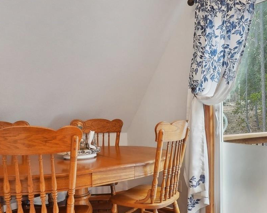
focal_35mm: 34
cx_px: 208
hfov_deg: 50.1
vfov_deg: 43.3
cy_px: 113
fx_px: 269
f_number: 8
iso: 400
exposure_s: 1/20
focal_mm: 12
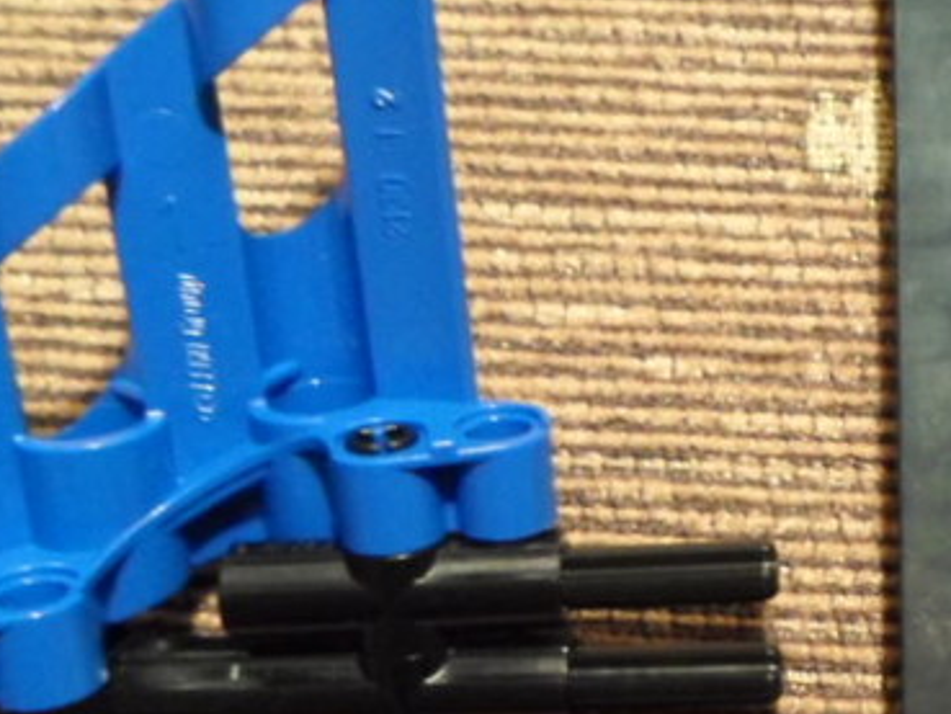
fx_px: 1676
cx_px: 977
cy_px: 409
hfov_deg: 29.3
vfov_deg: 24.0
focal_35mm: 61
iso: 400
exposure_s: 1/8
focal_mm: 4.5
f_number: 2.5
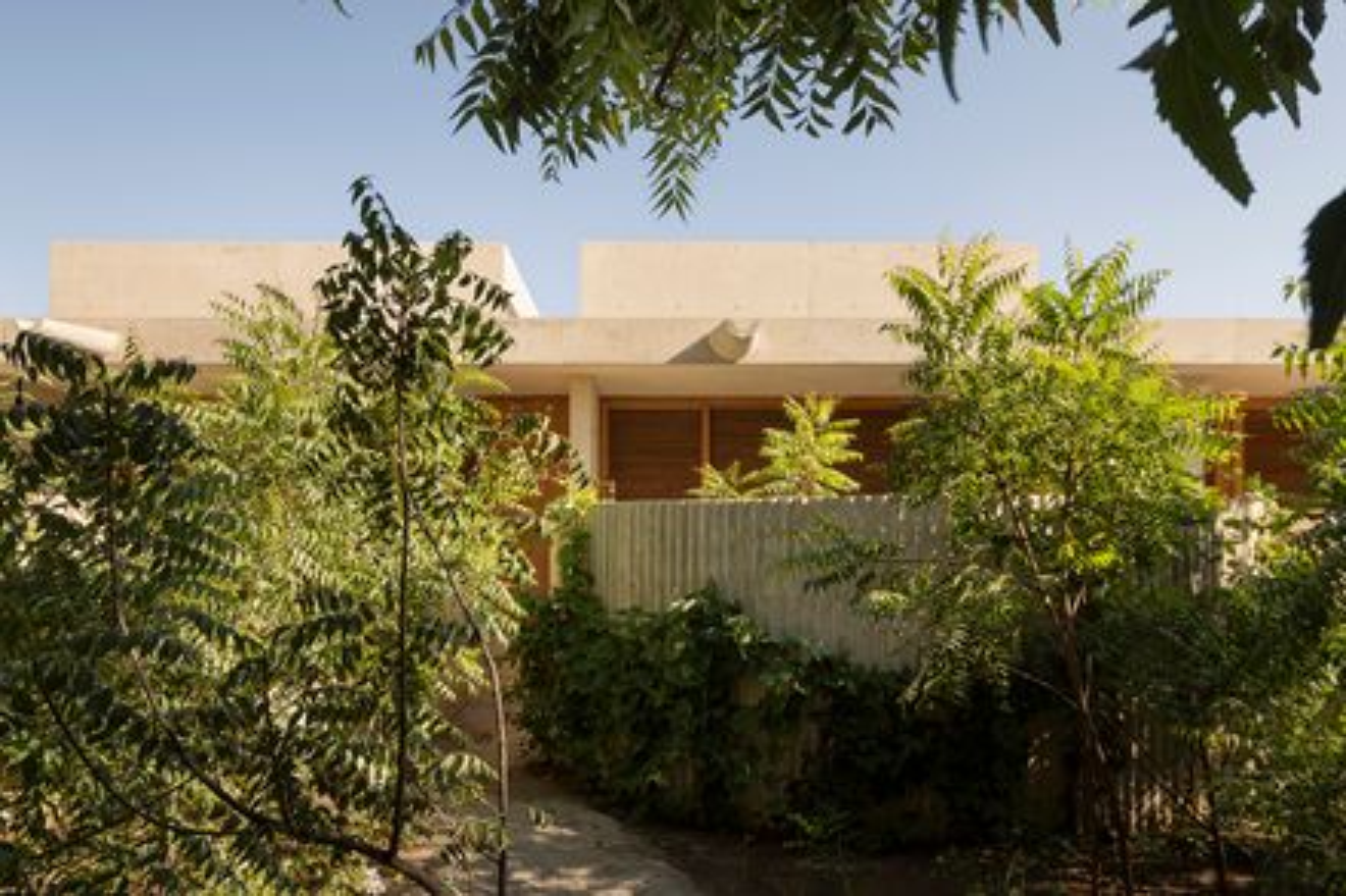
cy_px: 448
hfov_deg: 93.3
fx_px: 635
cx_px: 673
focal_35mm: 17
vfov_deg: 70.4
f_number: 10
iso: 100
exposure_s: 1/8
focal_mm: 17
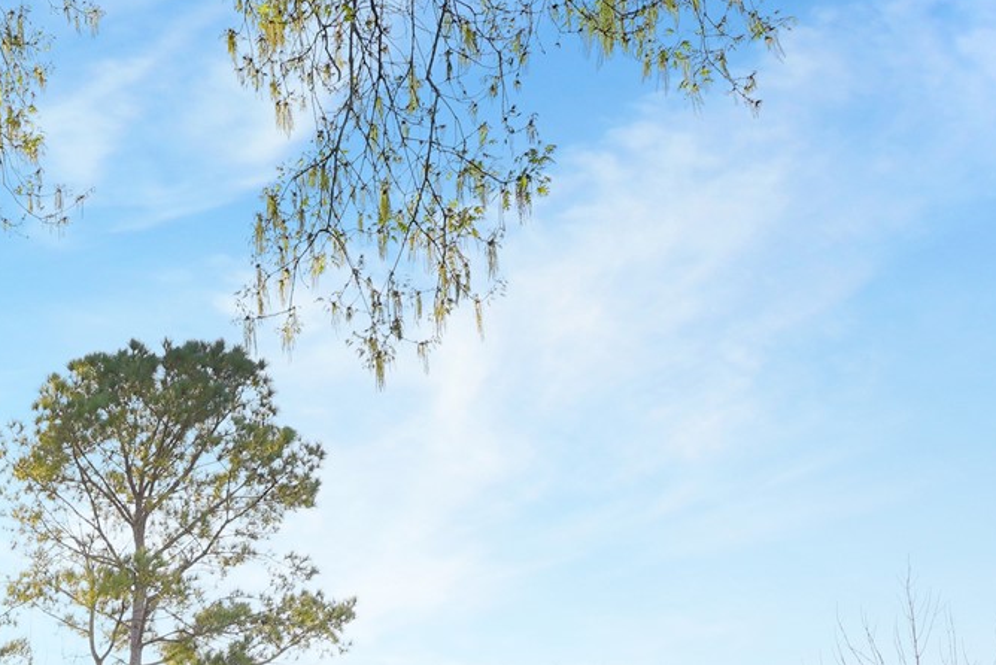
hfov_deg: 32.5
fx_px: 1439
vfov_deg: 21.8
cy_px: 989
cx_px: -157
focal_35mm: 52
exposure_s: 1/160
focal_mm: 16
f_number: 6.3
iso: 200
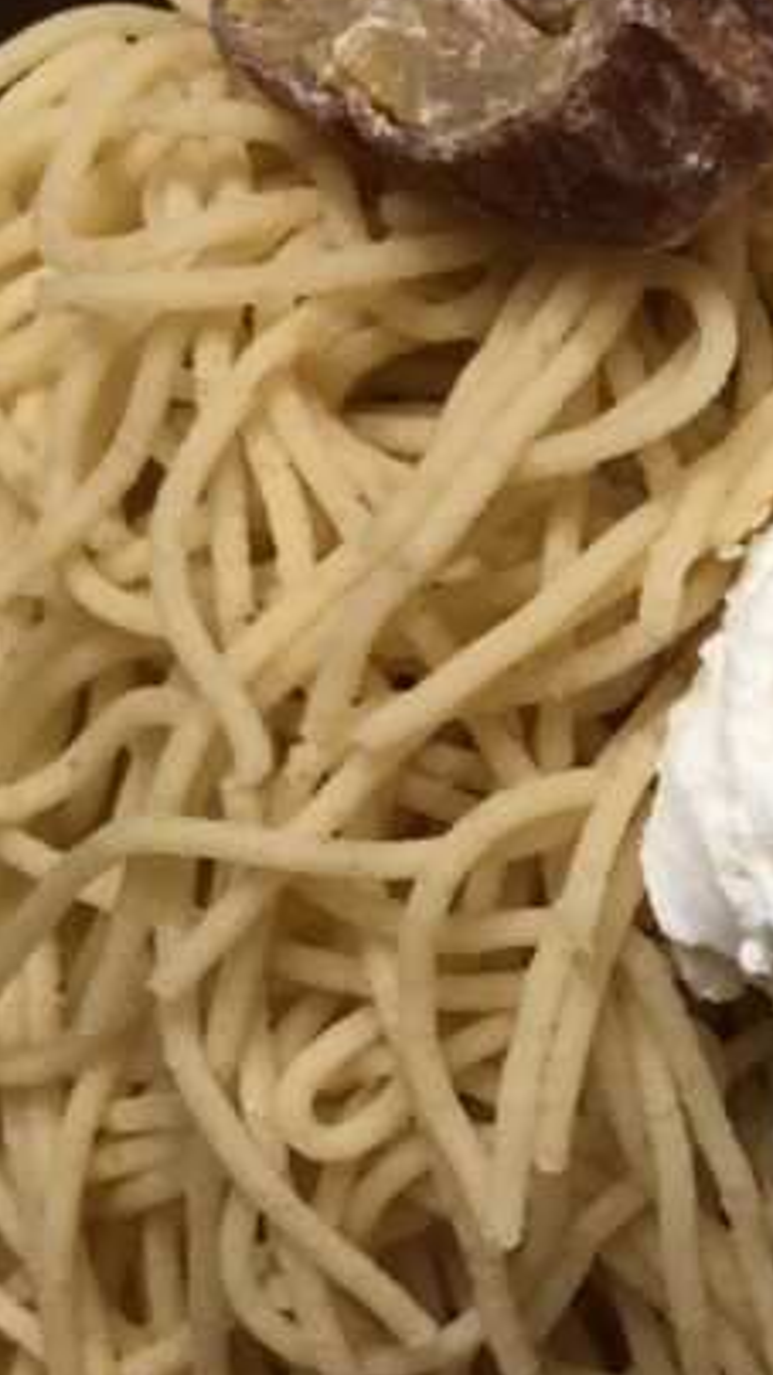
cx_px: 1025
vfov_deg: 26.0
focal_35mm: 80
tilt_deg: -47.5
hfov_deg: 14.4
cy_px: 1144
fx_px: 2918
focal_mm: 4.15
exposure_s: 1/30
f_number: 2.2
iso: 32
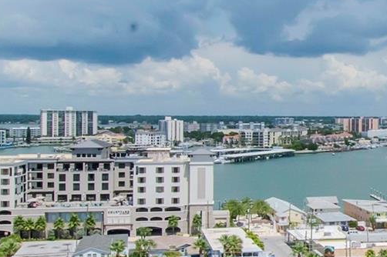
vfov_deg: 25.4
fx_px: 565
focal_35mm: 53
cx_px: 497
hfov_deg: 30.3
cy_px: 194
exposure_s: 1/1000
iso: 800
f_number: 20
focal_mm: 11
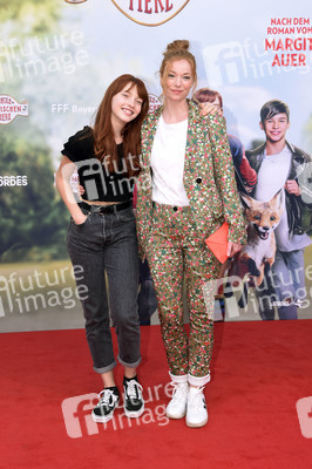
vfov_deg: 44.5
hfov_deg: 30.5
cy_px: 234
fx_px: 573
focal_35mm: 44
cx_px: 156
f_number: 6.3
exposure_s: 1/160
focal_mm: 44
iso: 400
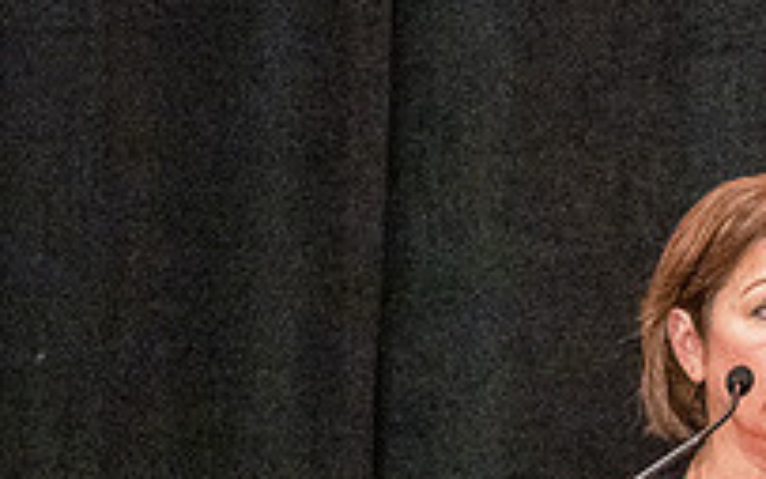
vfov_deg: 1.4
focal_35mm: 915
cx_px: 811
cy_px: 711
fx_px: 19107
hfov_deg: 2.3
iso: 6400
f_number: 4.5
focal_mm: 200
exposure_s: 1/100
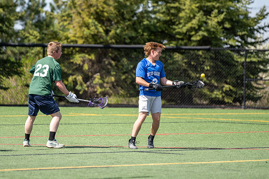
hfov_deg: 7.2
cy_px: 96
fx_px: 2143
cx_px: 113
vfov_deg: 4.8
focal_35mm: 287
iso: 80
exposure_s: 1/2000
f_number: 2.8
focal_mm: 200
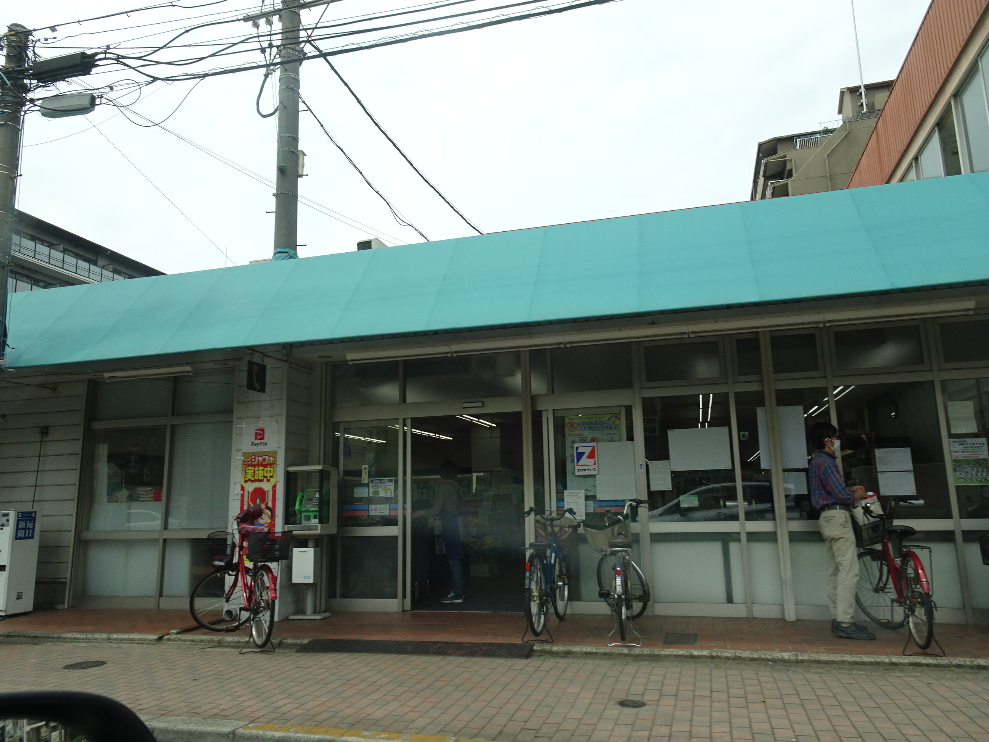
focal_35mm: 25
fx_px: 714
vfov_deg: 54.9
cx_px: 494
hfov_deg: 69.4
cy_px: 371
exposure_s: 1/400
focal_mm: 4.2
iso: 80
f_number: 4
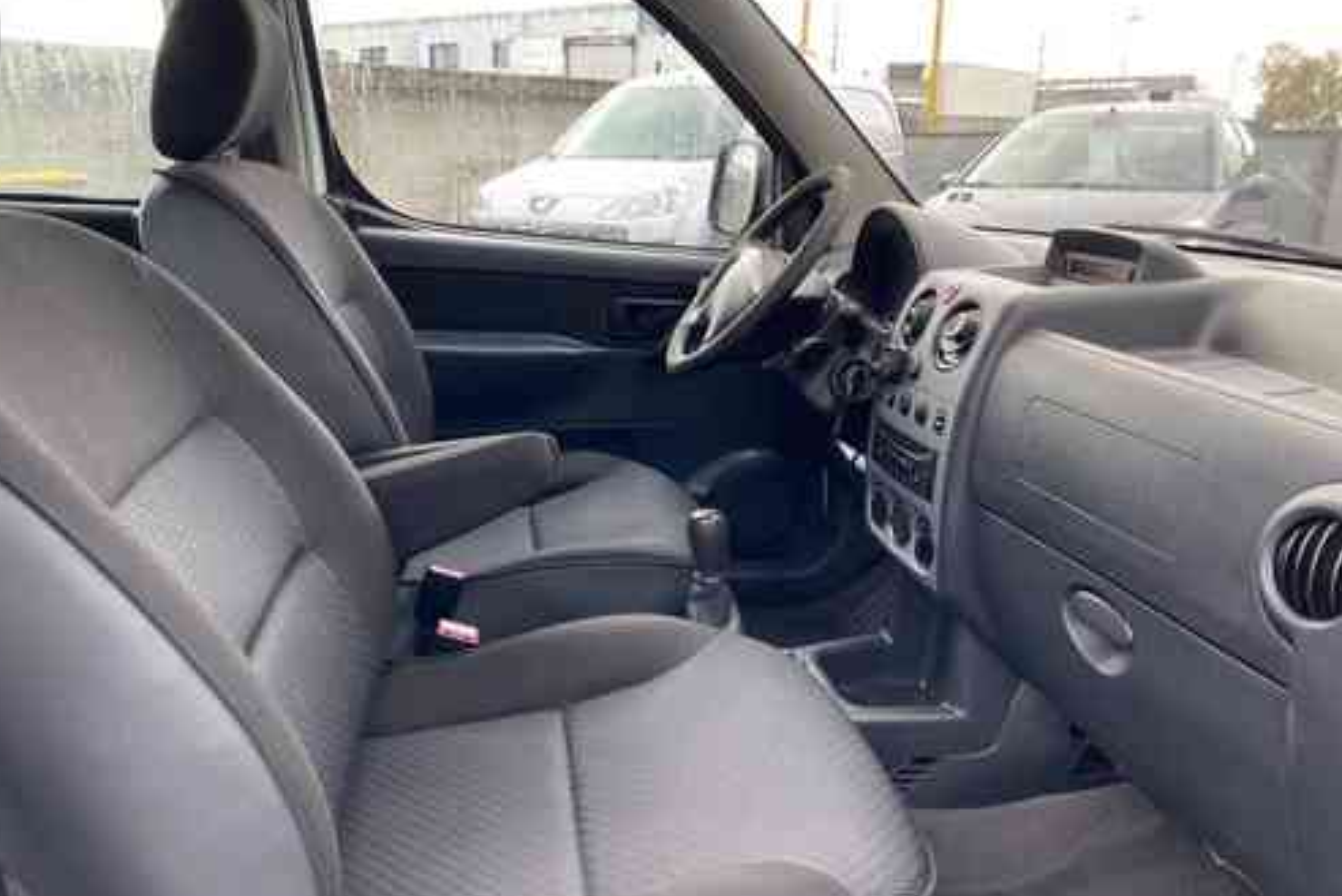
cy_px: 459
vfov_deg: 46.4
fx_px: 1044
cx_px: 651
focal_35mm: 28
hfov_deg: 65.4
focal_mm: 4.25
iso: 80
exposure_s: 1/121
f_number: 1.8
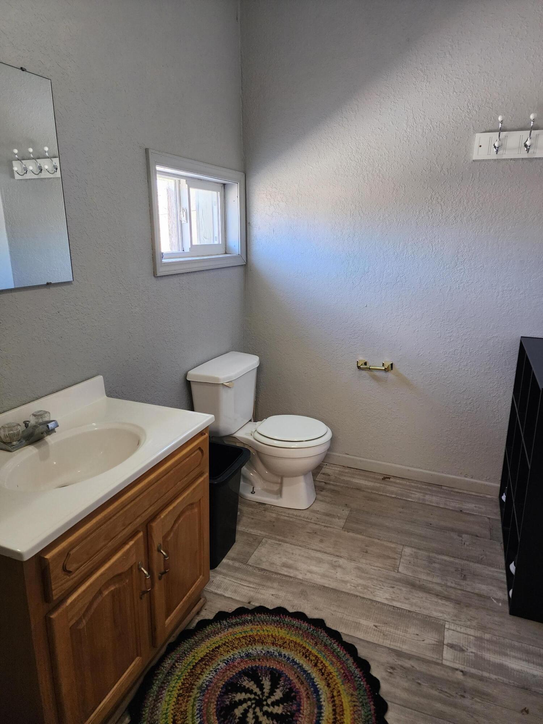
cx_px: 272
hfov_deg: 58.9
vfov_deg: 73.9
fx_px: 481
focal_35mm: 23
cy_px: 362
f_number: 1.8
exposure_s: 1/120
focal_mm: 6.4
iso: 400
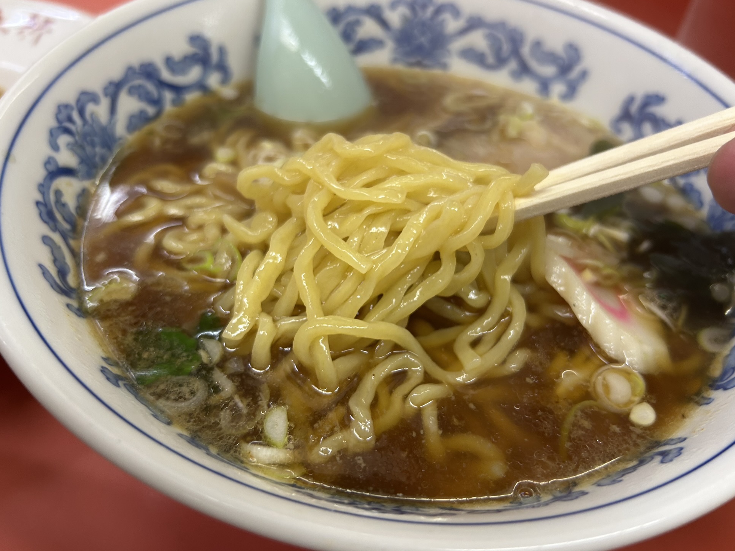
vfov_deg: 51.3
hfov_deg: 65.3
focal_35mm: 27
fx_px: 573
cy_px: 267
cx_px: 375
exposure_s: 1/50
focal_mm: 5.7
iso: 100
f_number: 1.5
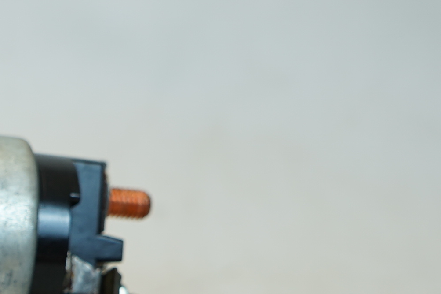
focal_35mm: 117
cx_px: -168
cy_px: 356
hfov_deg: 16.3
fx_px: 1432
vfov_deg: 11.5
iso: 160
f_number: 4
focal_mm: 26
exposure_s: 1/60
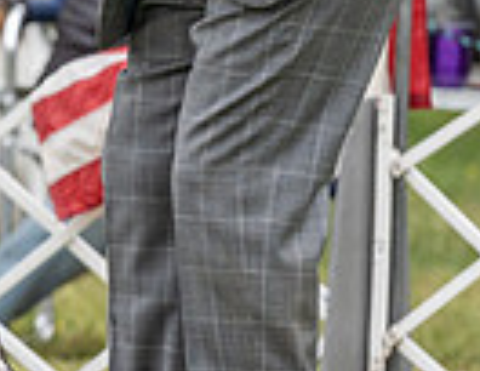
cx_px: -409
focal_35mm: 892
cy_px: 78
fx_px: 12505
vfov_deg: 1.7
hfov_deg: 2.2
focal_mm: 174
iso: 400
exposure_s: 1/1000
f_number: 4.5
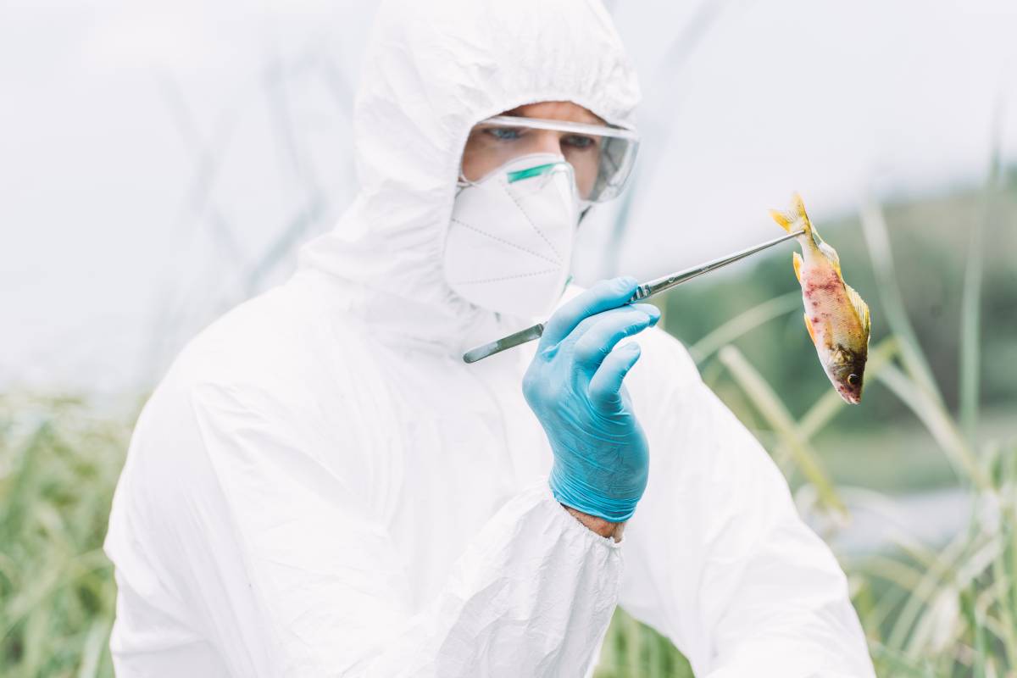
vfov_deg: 6.9
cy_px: 339
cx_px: 508
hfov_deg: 10.3
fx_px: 5650
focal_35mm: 200
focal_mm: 200
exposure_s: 1/250
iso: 100
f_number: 5.6
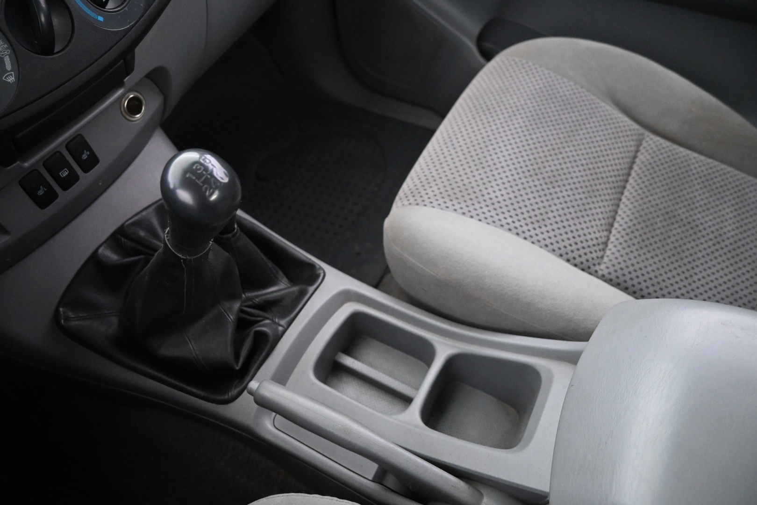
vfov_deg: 53.1
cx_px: 378
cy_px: 252
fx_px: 505
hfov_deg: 73.7
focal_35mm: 24
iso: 4500
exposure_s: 1/25
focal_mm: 16
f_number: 3.5
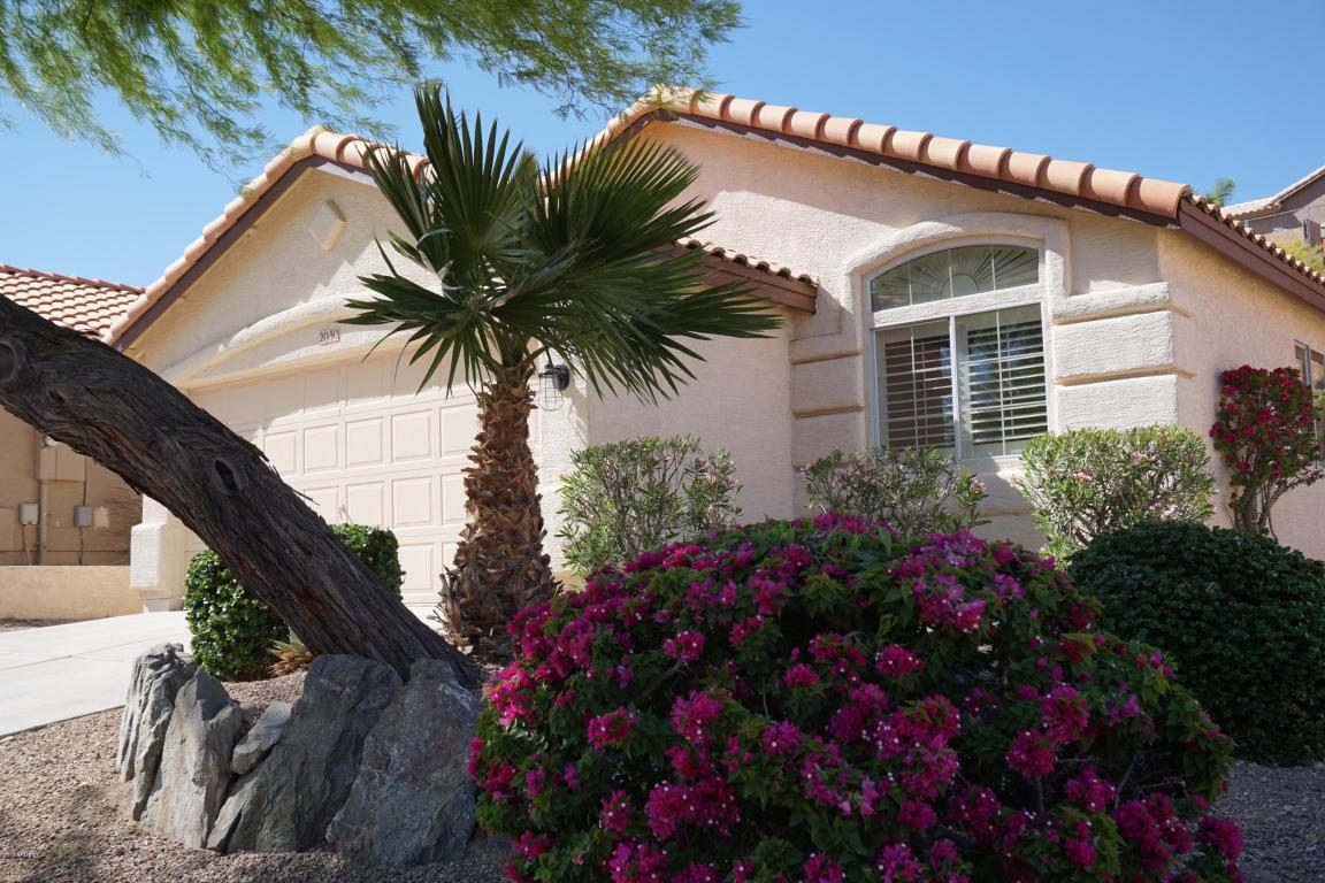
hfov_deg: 53.1
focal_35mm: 36
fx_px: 1325
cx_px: 662
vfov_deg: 36.9
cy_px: 442
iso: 100
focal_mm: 24
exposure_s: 1/250
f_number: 6.3
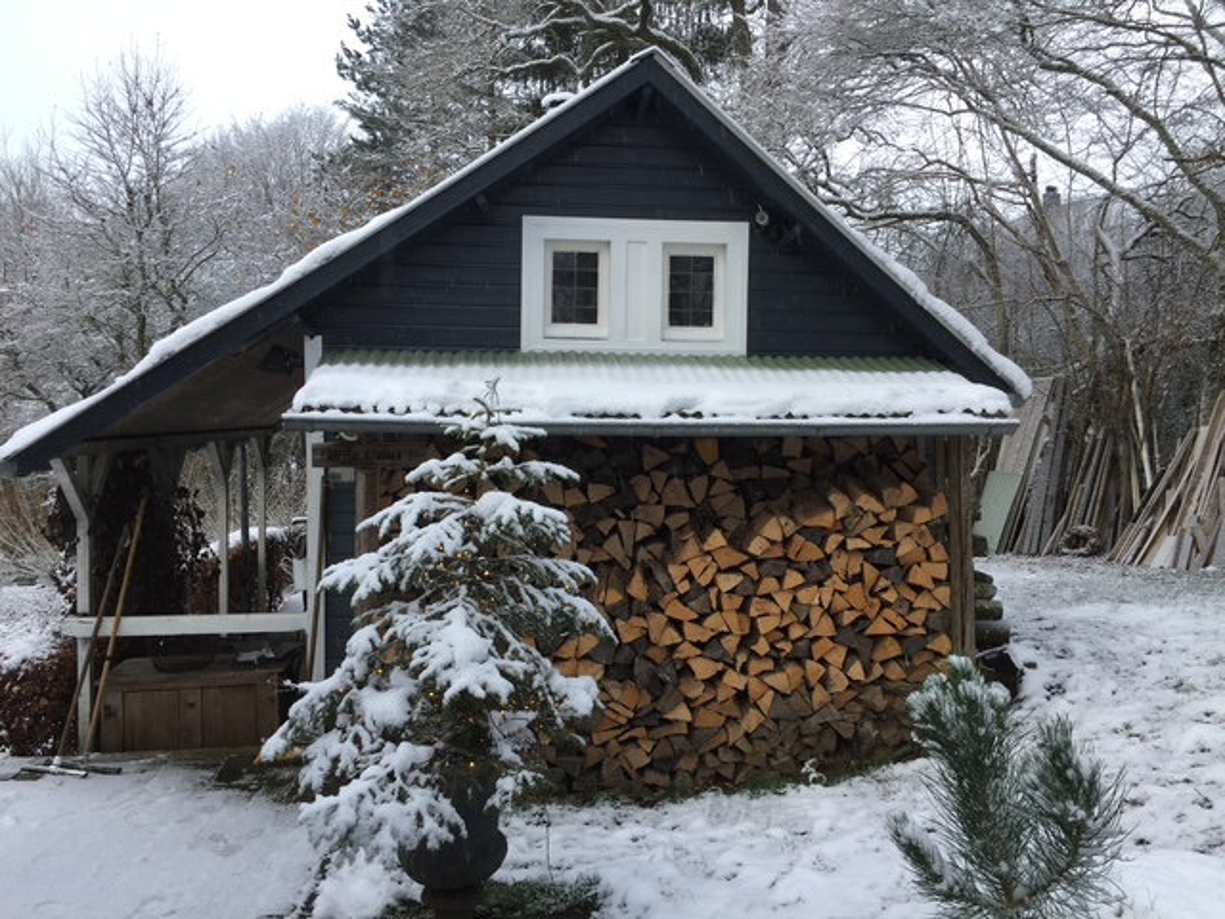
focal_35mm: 29
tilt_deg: -2.0
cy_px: 460
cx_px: 612
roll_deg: +1.0
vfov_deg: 48.2
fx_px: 1026
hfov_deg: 61.7
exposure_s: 1/120
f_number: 2.2
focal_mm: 4.15
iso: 32
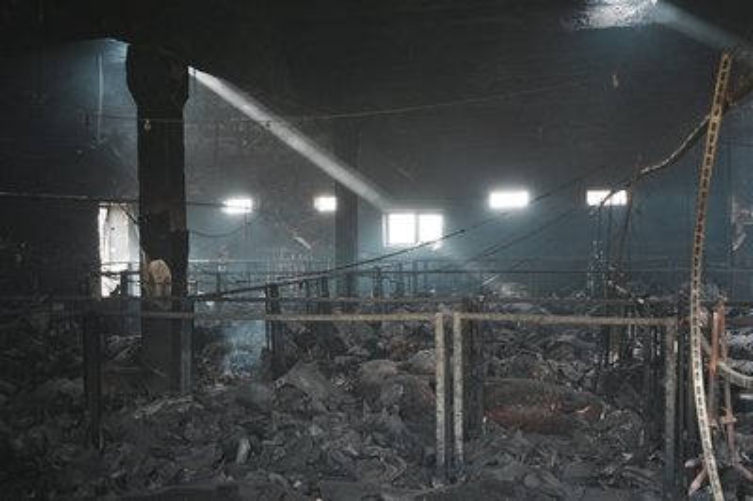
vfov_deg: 37.8
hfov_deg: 54.5
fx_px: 731
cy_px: 250
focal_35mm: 35
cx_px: 376
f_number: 5.6
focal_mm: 35
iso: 1600
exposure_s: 1/100
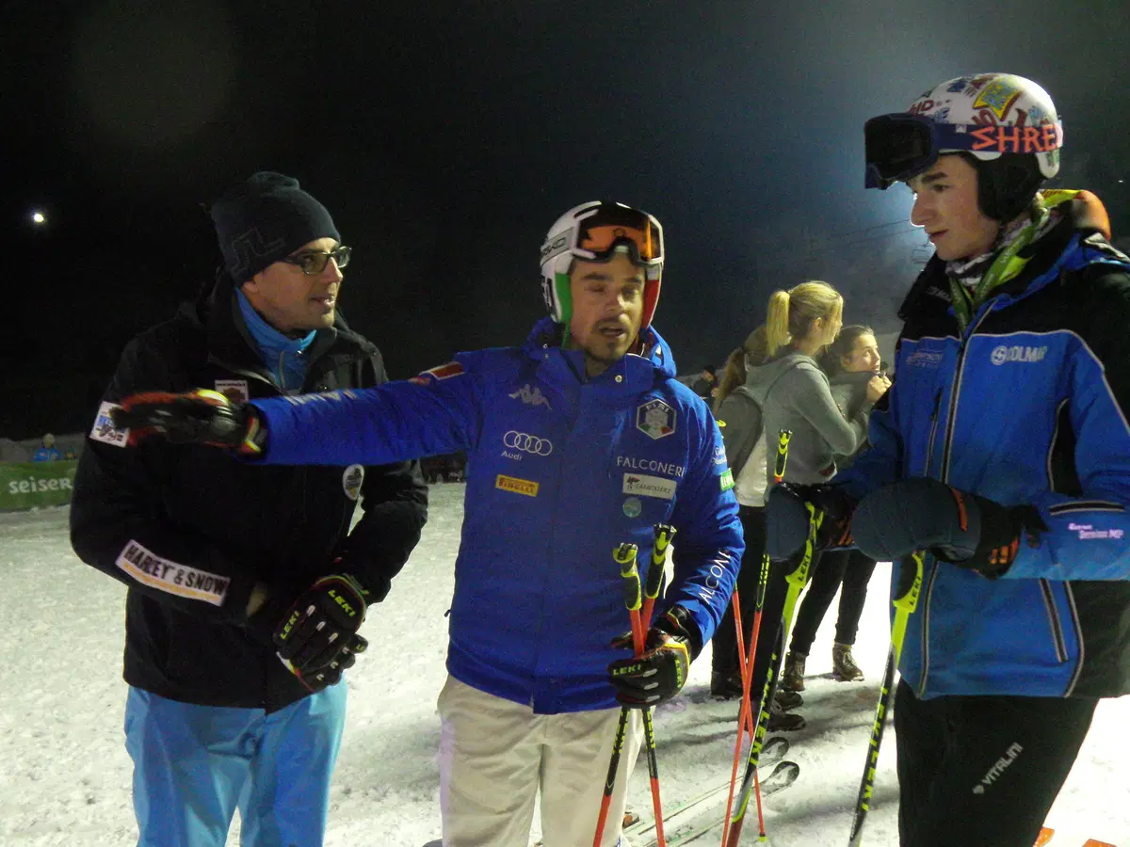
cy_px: 424
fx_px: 1371
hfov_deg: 44.8
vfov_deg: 34.3
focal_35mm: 42
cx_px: 565
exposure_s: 1/100
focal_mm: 7.5
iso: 1600
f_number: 3.2
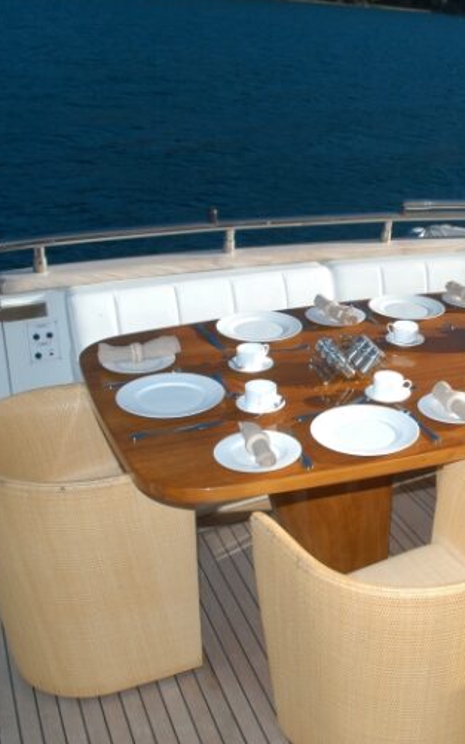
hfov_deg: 30.1
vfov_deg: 49.5
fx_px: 807
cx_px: 459
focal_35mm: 40
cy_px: 367
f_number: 8
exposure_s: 1/180
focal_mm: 17
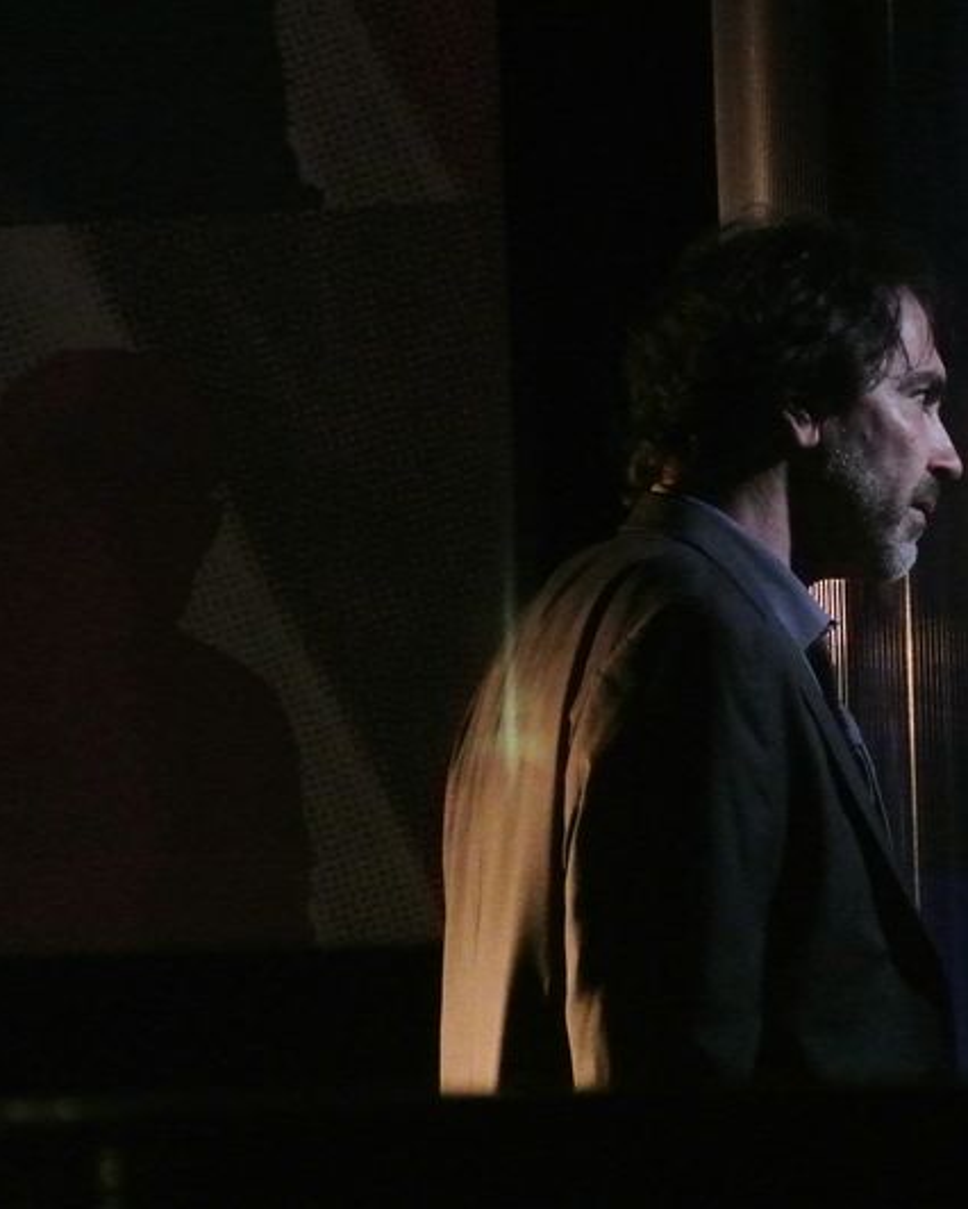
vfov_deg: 6.3
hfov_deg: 5.1
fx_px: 10916
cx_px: 827
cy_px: 603
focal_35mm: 305
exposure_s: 1/60
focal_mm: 80.1
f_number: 5
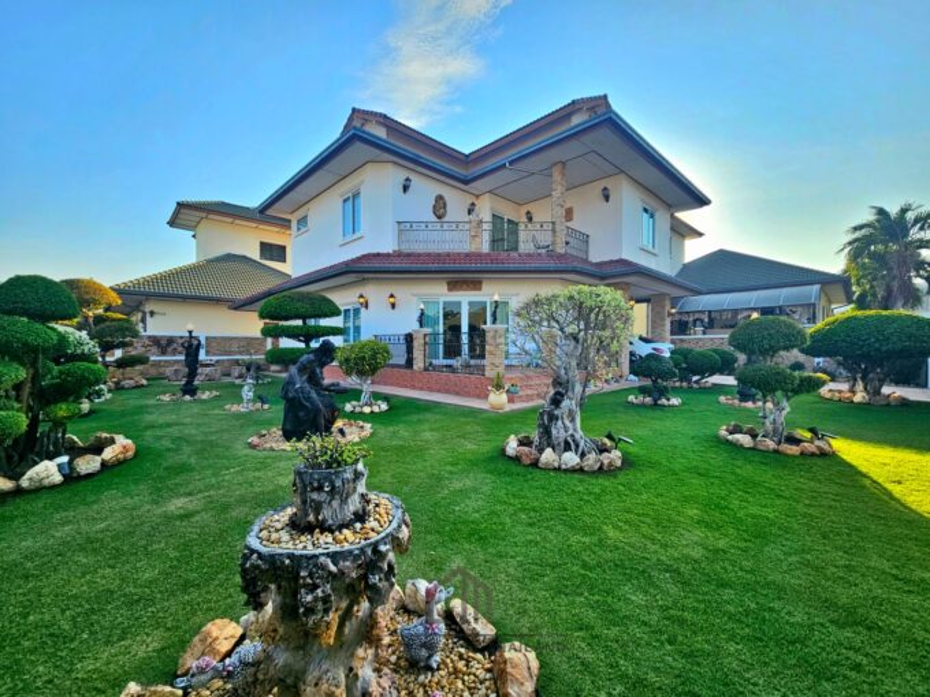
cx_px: 465
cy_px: 348
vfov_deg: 89.9
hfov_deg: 106.2
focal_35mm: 13
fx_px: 349
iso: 50
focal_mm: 2.2
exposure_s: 1/1111
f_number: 2.2
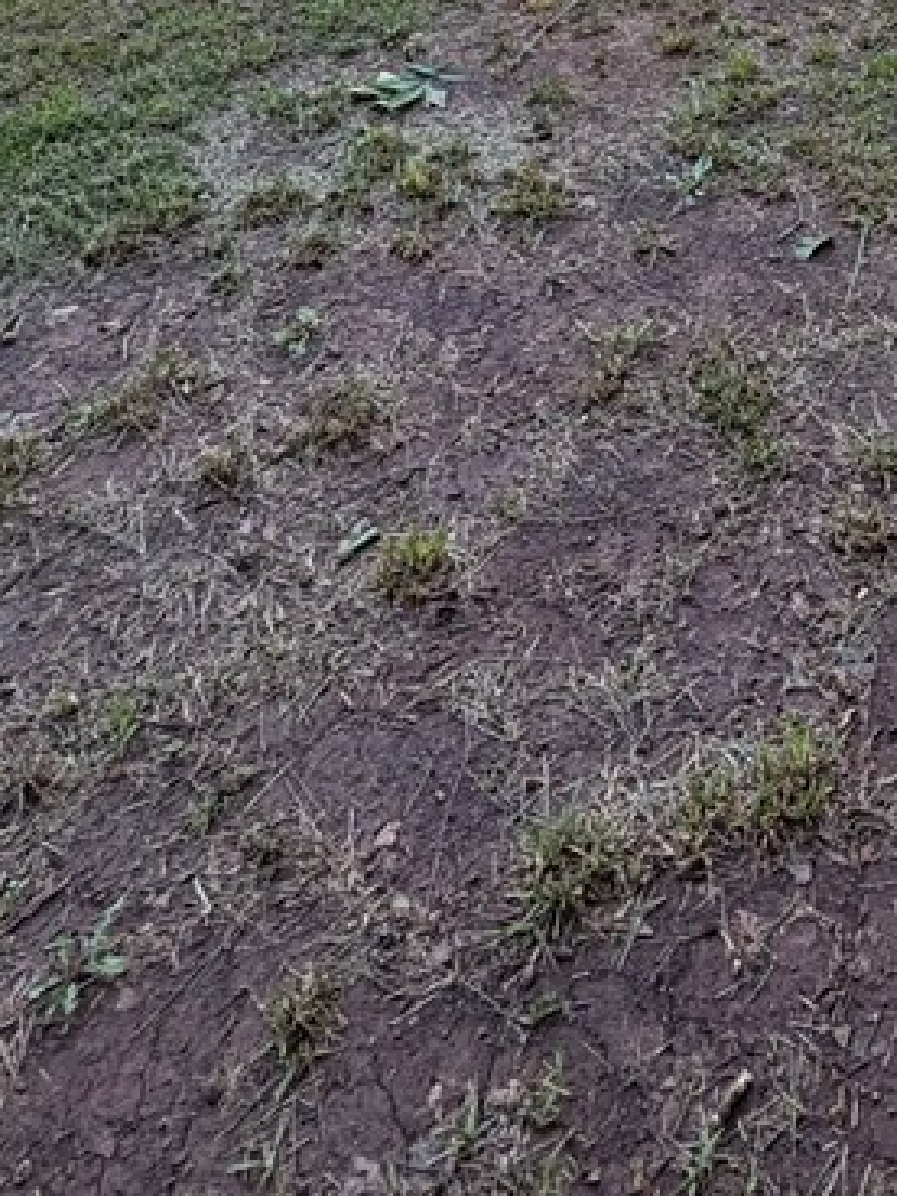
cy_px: -263
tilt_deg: -17.3
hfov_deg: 34.8
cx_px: 800
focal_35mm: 39
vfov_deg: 36.2
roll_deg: +0.4
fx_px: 1347
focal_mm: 2.22
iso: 64
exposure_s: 1/156
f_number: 2.2
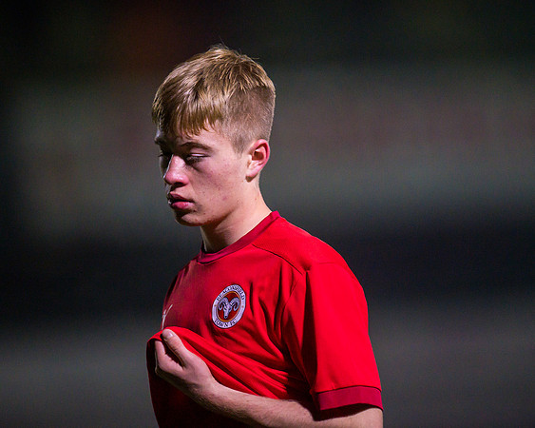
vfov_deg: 3.4
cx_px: 274
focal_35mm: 451
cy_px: 214
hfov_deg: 4.3
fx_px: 7139
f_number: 2.8
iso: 5000
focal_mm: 400
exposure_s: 1/1000
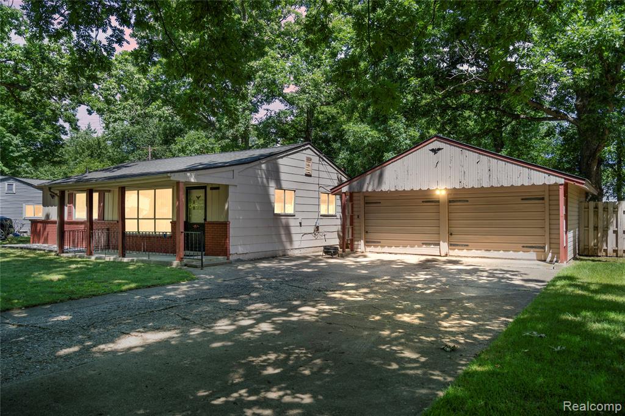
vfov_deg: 51.3
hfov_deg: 71.5
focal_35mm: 25
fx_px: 434
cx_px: 312
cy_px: 208
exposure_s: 1/250
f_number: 4
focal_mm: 25
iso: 100
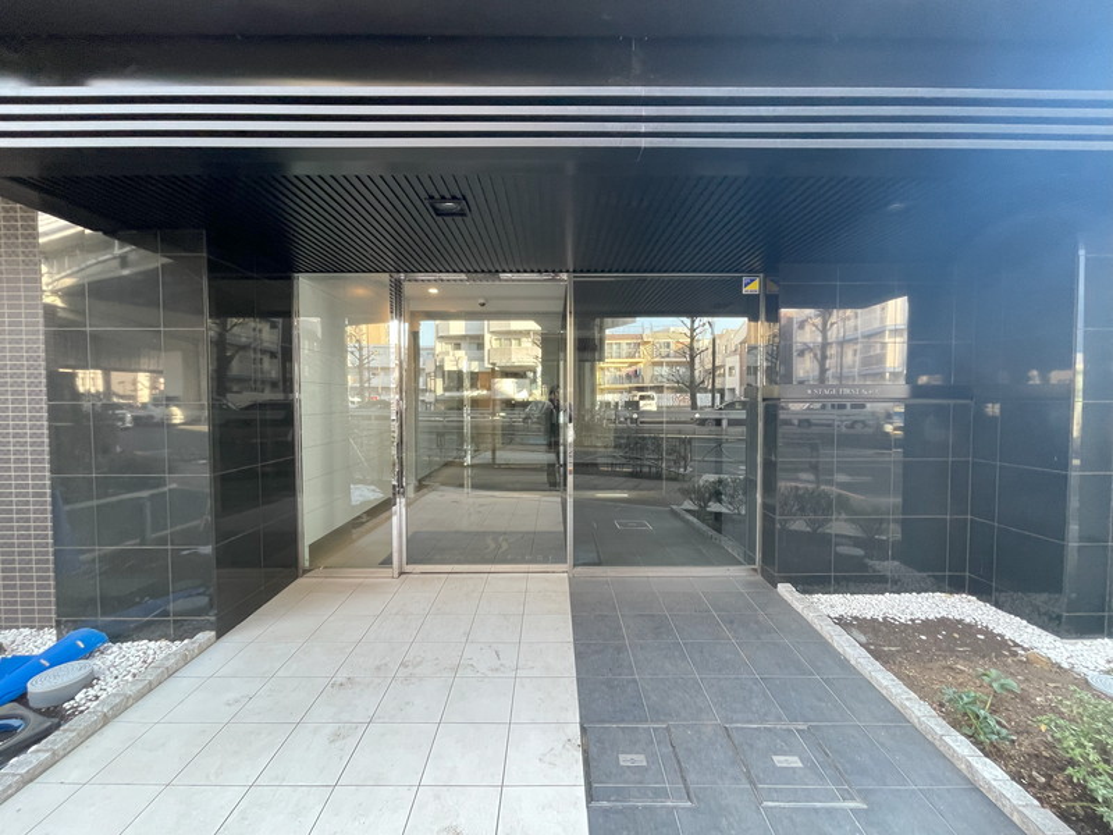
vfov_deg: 85.7
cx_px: 556
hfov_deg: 102.1
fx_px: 450
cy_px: 418
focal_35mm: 14
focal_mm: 1.54
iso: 200
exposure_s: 1/99
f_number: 2.4
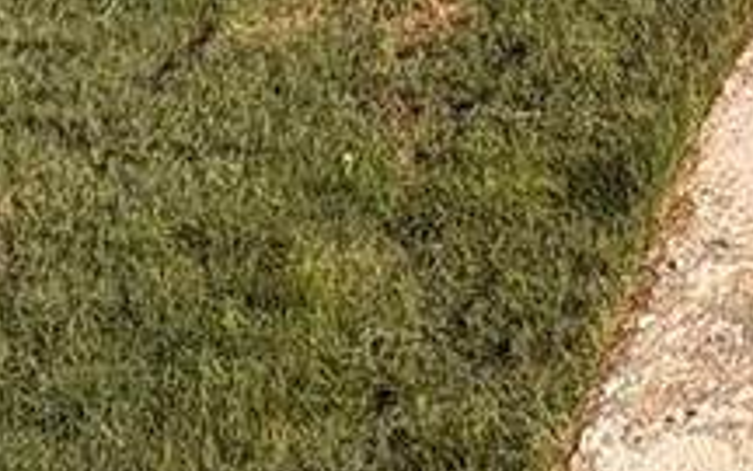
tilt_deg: +7.5
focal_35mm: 88
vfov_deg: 10.7
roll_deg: +0.9
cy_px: -900
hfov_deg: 20.5
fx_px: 1806
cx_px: 1102
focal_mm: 2.22
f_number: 2.2
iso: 50
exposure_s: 1/2342
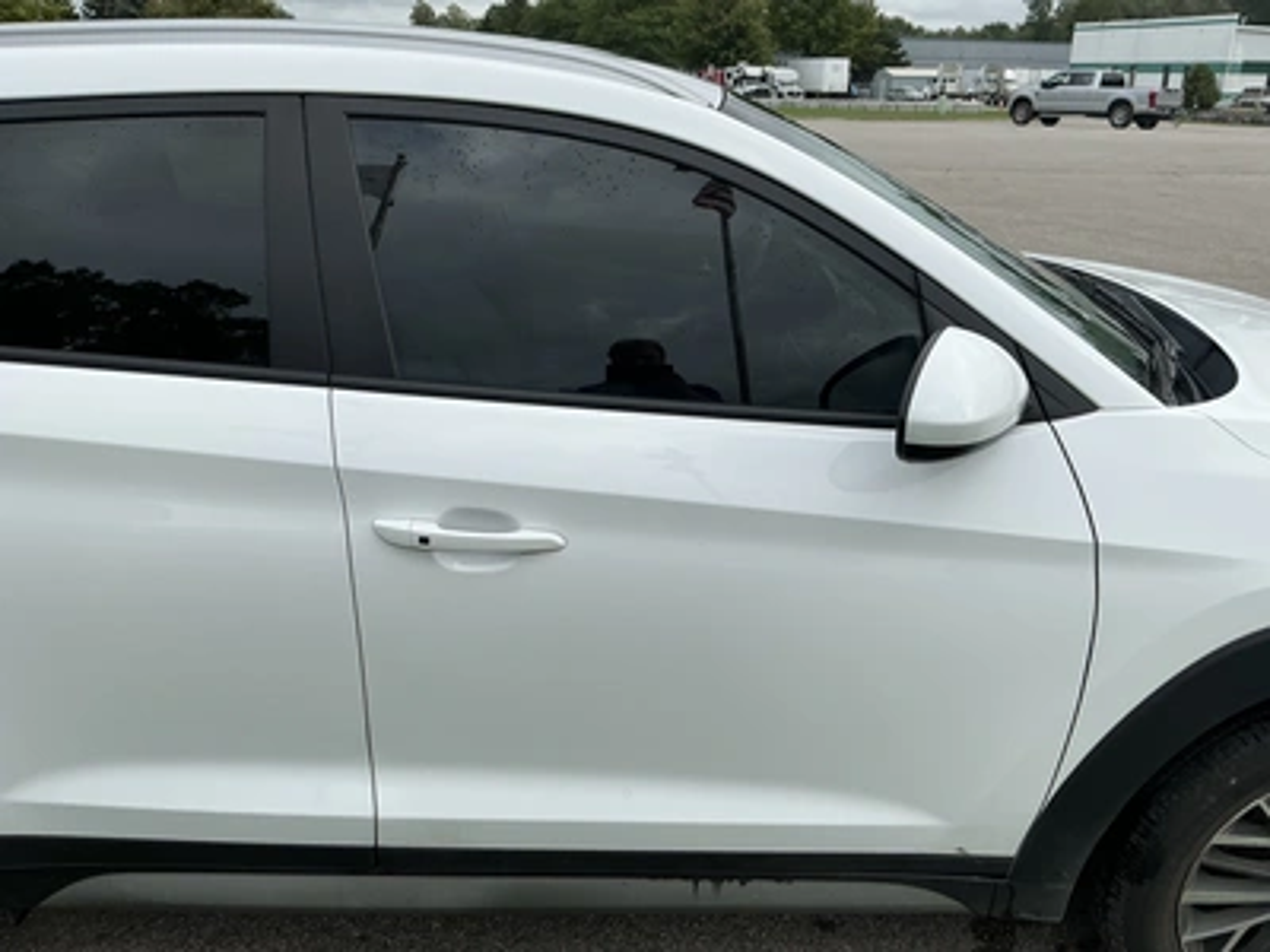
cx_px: 635
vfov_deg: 49.7
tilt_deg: -18.0
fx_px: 1027
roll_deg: -1.8
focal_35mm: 28
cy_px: 476
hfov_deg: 63.4
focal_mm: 3
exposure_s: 1/1377
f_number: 1.8
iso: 25
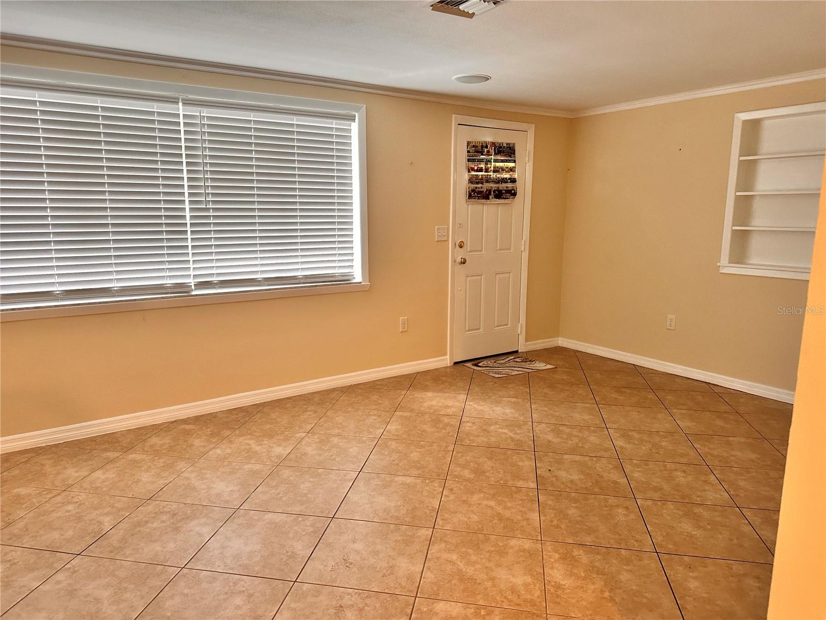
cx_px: 413
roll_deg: +0.7
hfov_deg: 71.6
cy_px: 310
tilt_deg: -8.7
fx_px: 573
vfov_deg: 56.8
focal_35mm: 24
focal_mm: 6.86
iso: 200
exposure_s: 1/120
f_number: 1.78
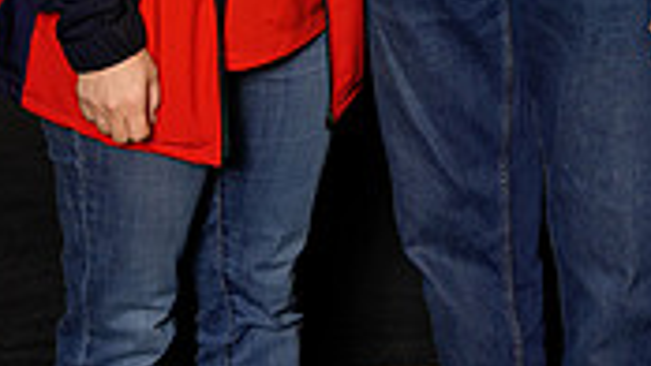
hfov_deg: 15.1
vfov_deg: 8.0
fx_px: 2458
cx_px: 415
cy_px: -429
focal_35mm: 142
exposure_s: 1/125
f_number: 8
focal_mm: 35
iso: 100
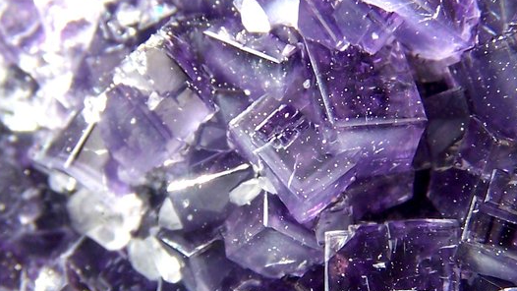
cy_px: 138
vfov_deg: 9.6
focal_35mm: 126
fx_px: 1727
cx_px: 257
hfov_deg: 17.0
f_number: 2.8
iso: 64
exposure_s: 1/125
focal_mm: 6.3
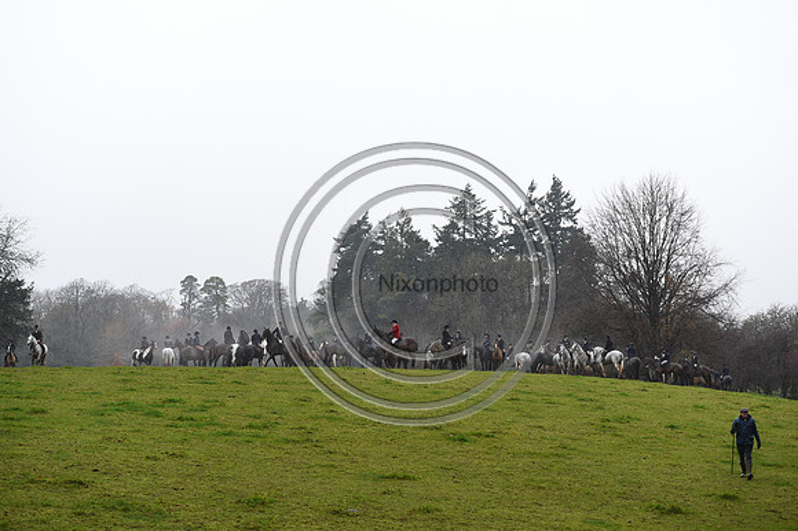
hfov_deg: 28.9
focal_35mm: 70
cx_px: 399
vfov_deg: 19.4
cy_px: 266
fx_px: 1551
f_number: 4
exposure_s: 1/800
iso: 1000
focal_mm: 70
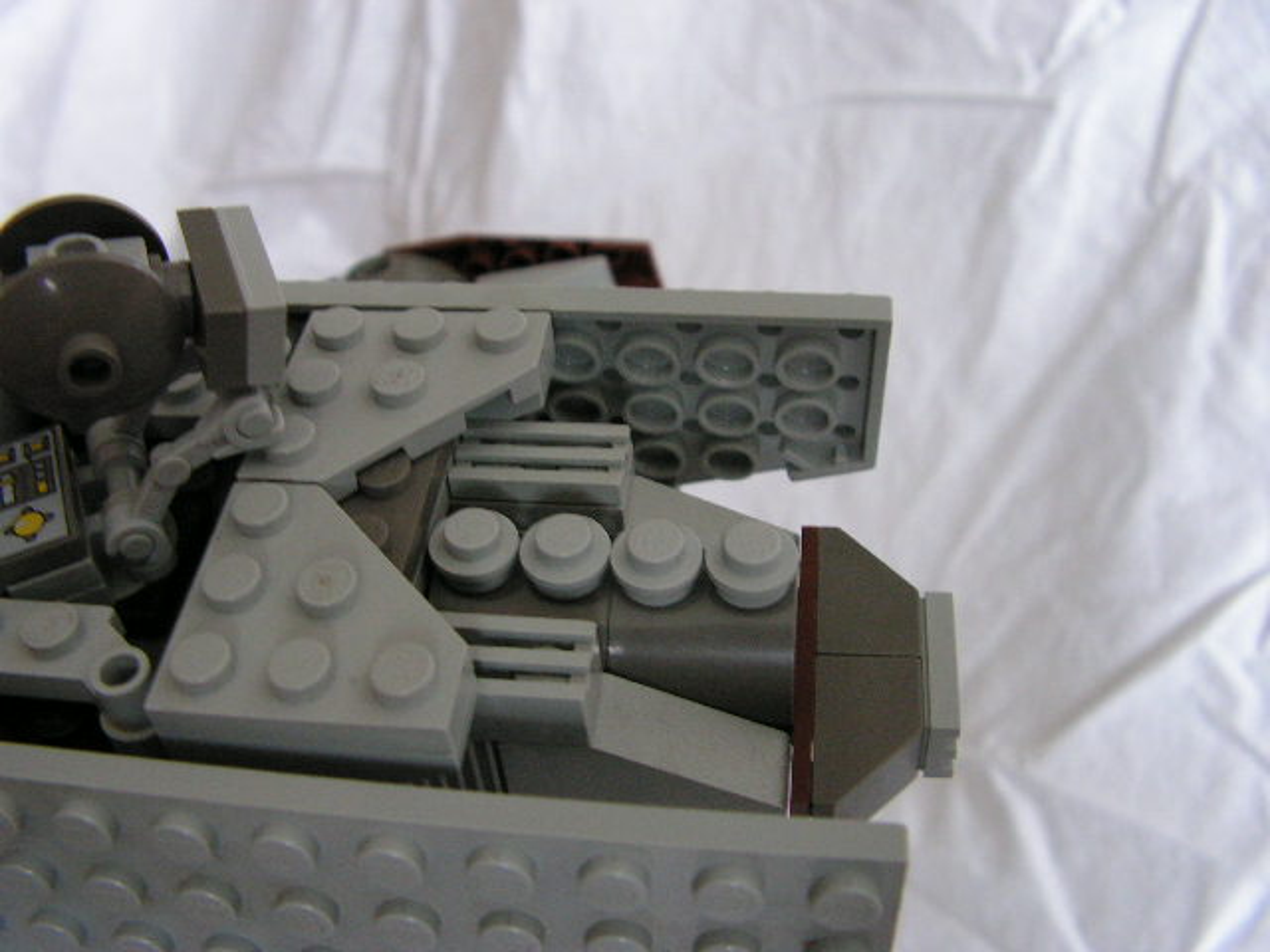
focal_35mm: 36
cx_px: 635
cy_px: 476
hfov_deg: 51.4
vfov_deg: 39.7
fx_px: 1321
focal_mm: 6
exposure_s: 1/25
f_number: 3.2
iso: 200
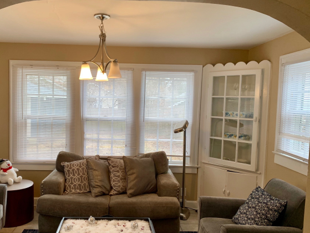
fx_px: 278
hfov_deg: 58.0
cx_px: 127
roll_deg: -2.0
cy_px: 123
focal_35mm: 31
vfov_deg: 45.4
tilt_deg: -4.2
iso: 50
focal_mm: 4.25
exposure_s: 1/60
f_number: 1.8
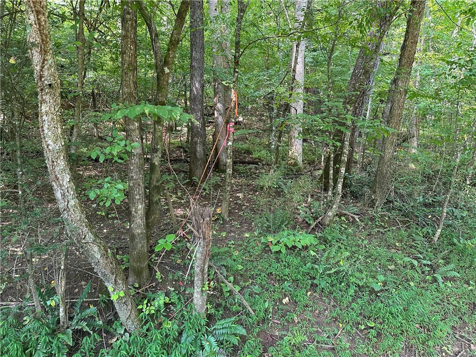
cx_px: 238
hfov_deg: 71.6
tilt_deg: +0.1
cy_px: 178
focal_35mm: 24
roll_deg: +1.2
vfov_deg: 56.8
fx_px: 330
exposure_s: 1/101
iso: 250
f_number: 1.78
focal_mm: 6.86
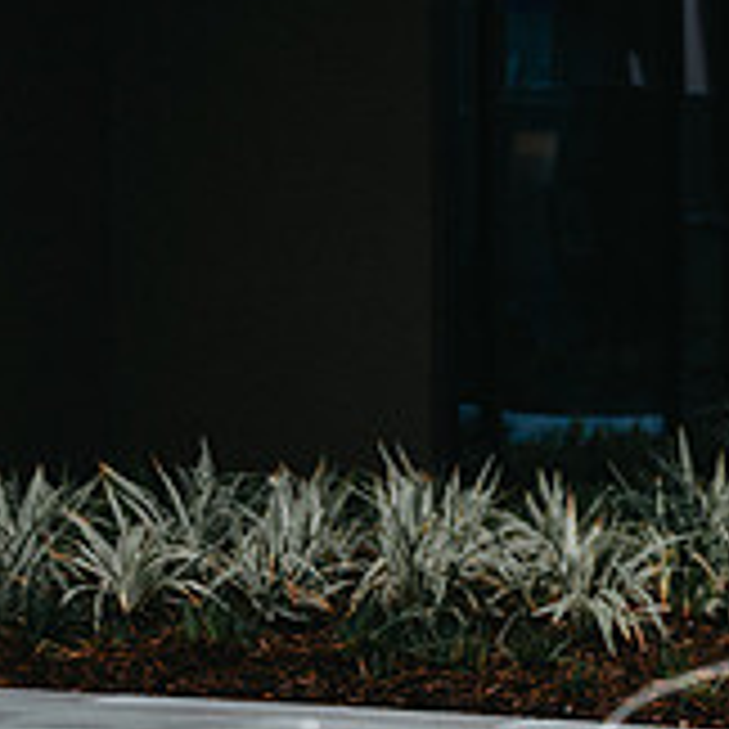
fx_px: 4193
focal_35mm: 176
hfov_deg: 9.7
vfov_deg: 9.9
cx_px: 1044
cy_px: 308
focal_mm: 58
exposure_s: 1/400
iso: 100
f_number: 2.8
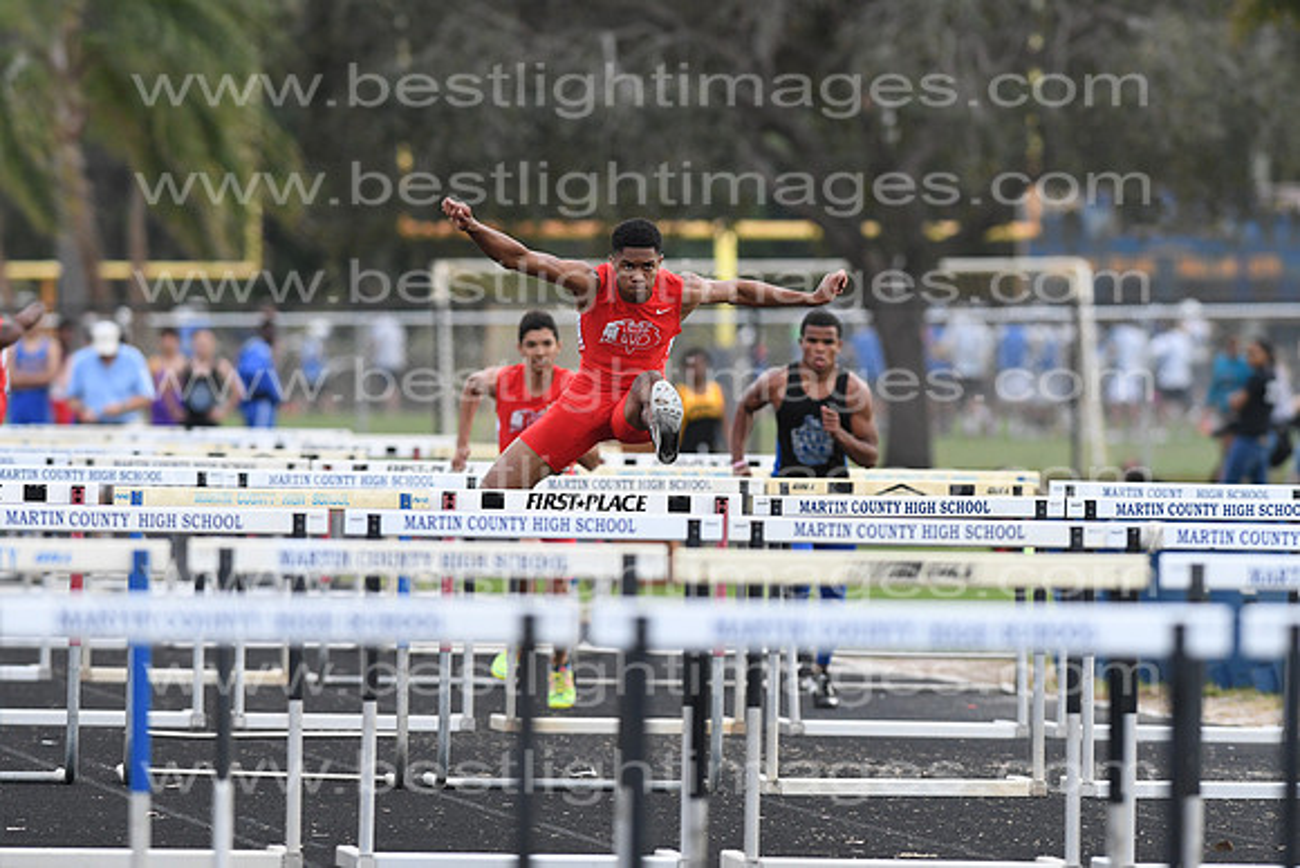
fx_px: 16253
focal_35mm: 450
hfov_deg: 4.6
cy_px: 434
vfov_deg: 3.1
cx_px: 650
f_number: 4
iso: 1600
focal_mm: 300
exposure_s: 1/2000
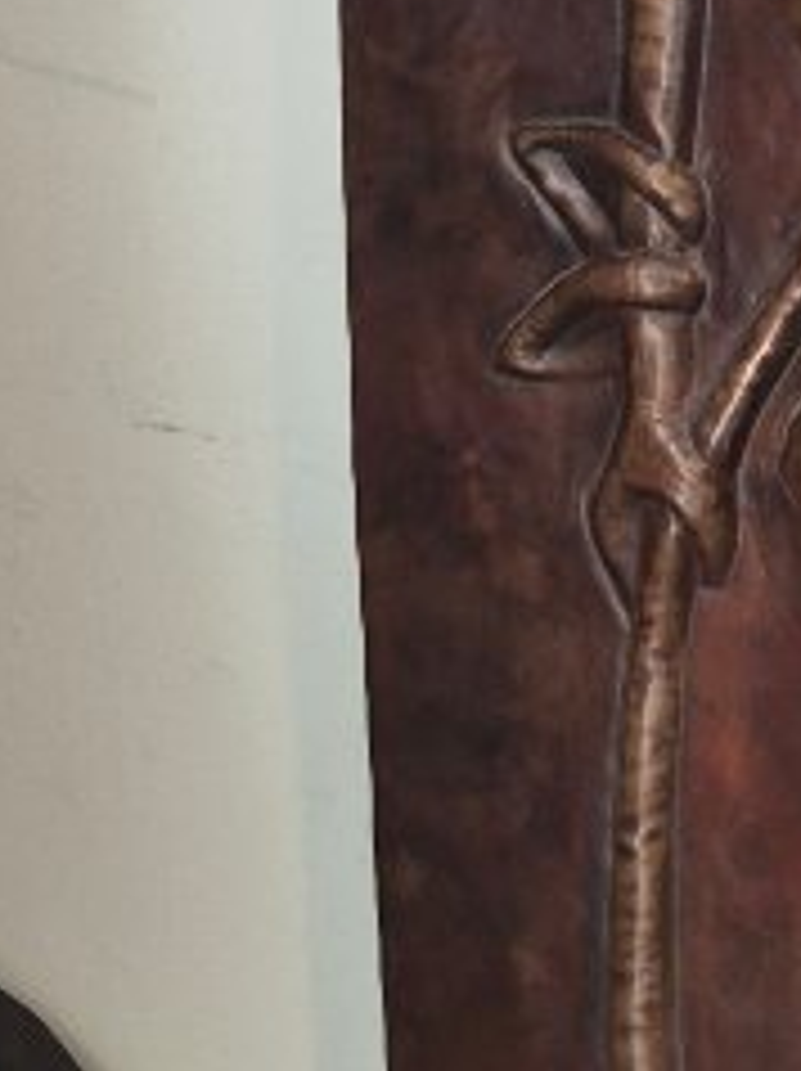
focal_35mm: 116
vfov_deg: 16.7
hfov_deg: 11.7
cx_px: 1498
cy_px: 36
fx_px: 3585
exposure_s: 1/100
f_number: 1.8
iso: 200
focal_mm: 5.4
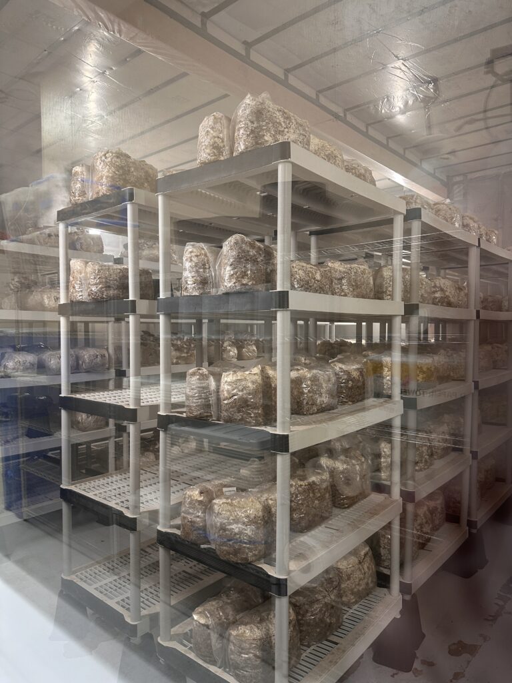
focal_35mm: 24
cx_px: 256
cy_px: 342
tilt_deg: -1.6
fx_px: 473
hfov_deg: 56.8
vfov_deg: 71.6
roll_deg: +0.6
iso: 160
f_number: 1.78
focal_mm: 6.86
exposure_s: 1/60
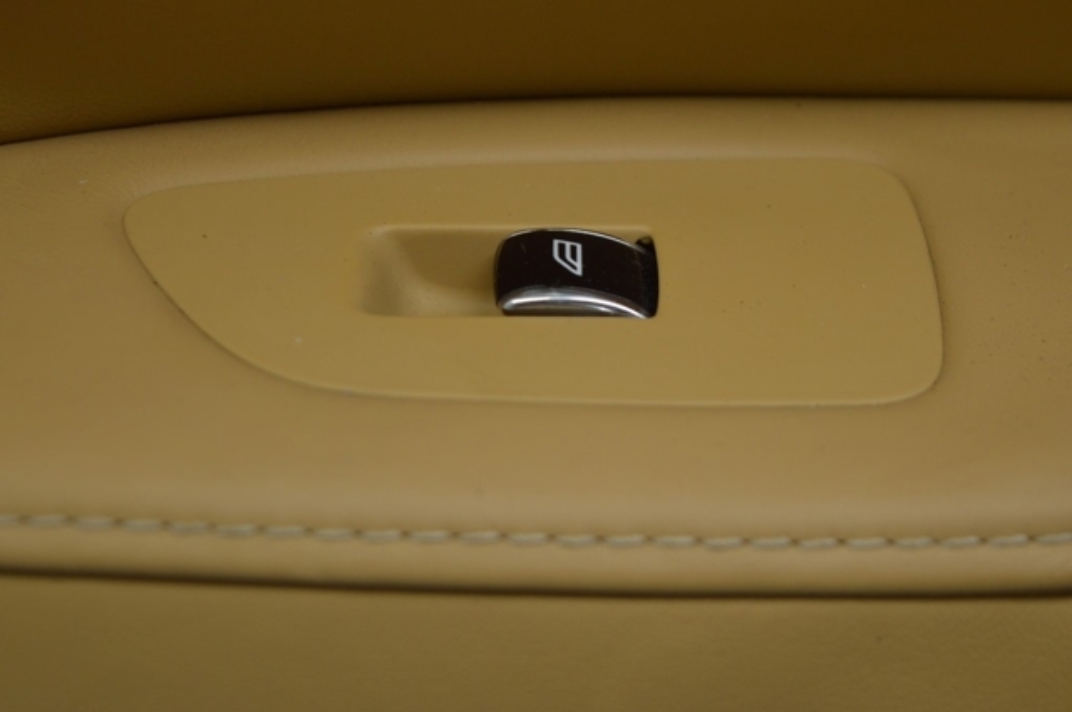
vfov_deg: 16.5
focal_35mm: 82
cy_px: 356
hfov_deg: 24.6
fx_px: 2454
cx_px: 536
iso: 400
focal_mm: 55
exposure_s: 1/40
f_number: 5.6
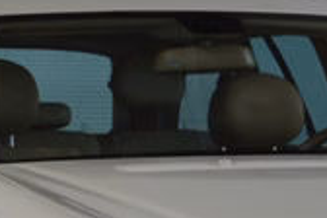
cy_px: 309
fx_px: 3633
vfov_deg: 3.4
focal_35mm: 400
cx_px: 253
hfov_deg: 5.2
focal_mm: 70
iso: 400
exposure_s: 1/60
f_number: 8
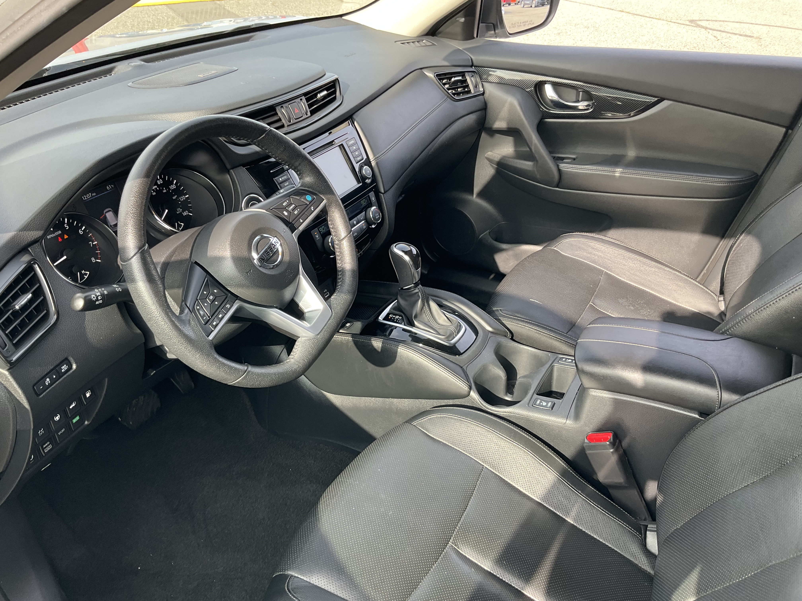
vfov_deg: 48.2
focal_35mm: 29
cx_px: 401
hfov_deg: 61.7
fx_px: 672
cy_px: 300
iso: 25
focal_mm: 3
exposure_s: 1/122
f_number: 1.8
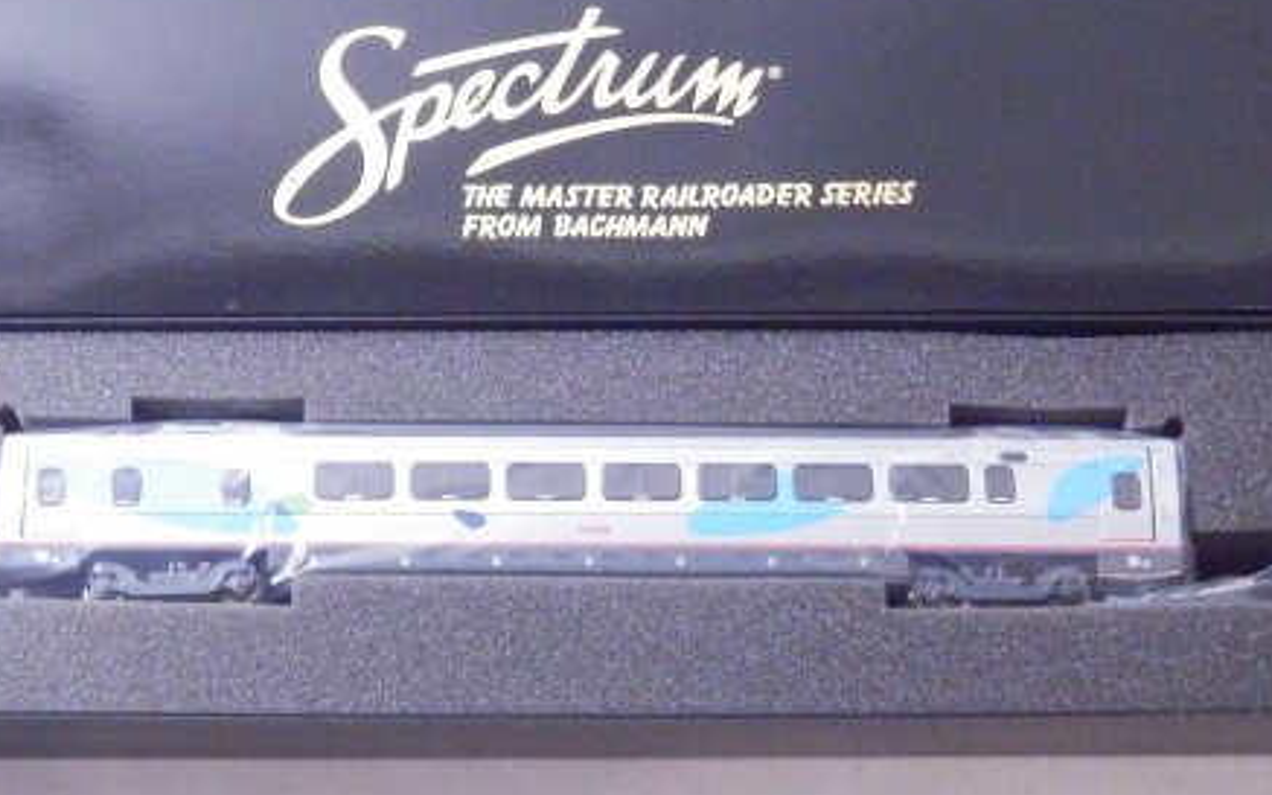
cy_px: 332
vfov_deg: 13.6
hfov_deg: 21.6
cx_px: 571
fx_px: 3328
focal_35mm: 96
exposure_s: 1/160
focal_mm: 11.9
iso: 2000
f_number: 4.4
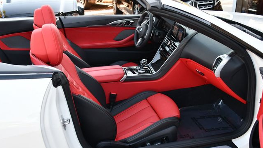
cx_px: 132
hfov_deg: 52.8
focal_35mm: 38
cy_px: 73
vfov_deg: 31.2
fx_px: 265
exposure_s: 1/250
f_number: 4
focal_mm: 18
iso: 400
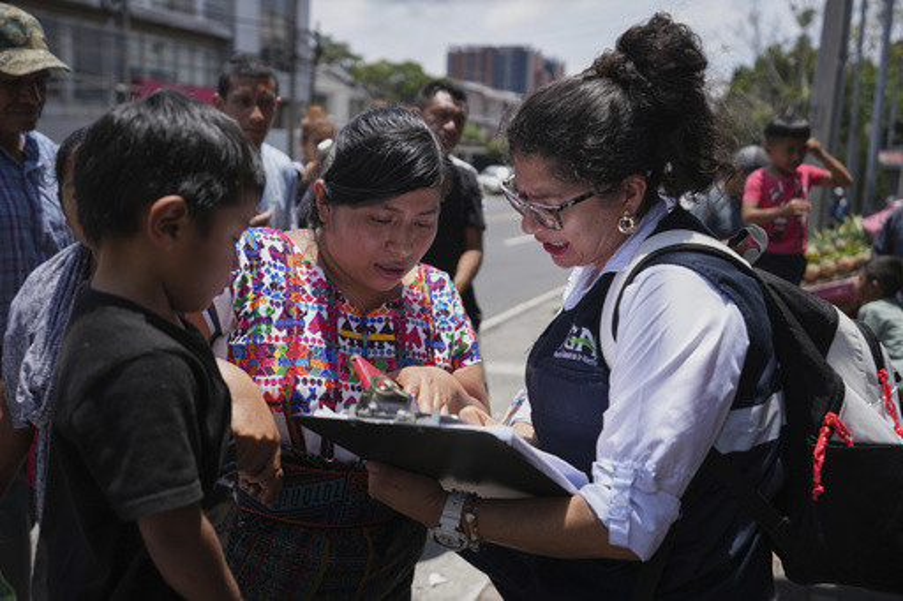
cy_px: 300
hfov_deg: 54.4
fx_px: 878
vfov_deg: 37.8
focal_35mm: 35
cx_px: 452
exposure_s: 1/2500
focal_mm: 35
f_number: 2.8
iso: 160
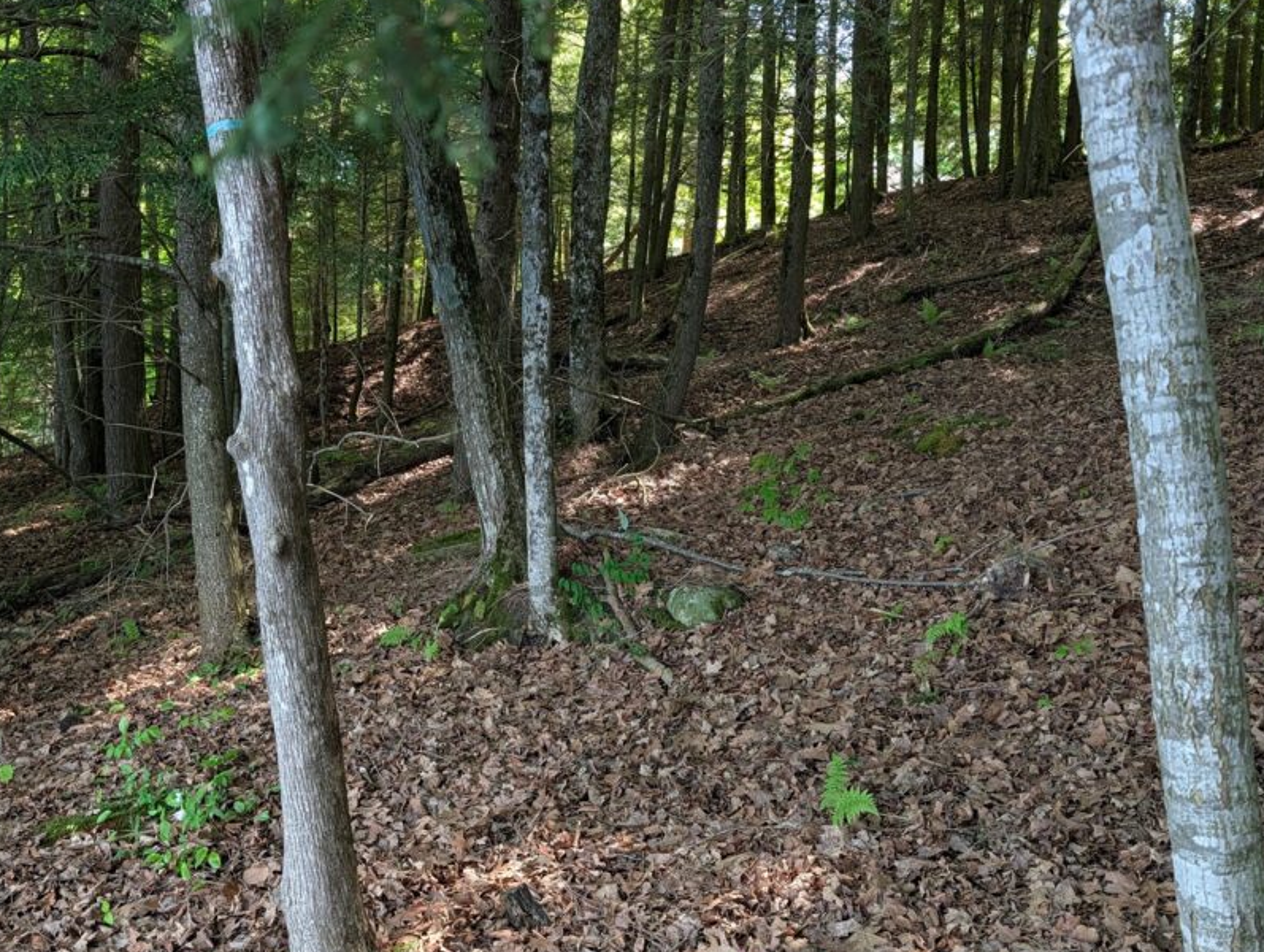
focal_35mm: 32
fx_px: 1170
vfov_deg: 44.2
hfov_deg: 56.7
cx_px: 603
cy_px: 536
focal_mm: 6.9
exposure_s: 1/207
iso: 192
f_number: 1.68
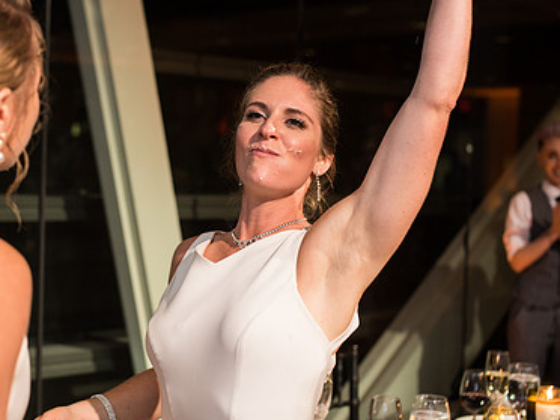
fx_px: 1213
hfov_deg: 25.7
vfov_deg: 19.6
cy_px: 213
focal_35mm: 75
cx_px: 152
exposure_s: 1/125
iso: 800
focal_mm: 50
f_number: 3.2
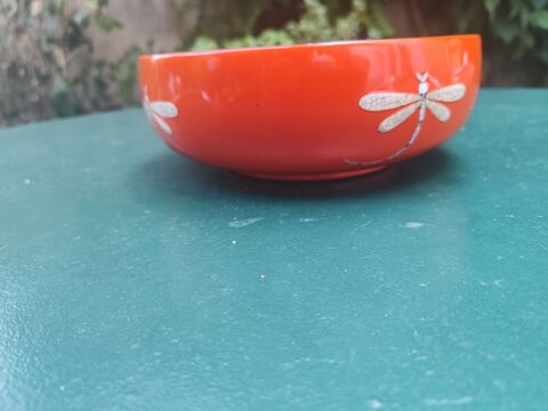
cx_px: 274
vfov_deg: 51.4
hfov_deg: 65.3
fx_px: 427
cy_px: 206
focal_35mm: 27
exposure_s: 1/100
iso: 800
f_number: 1.9
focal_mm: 6.12
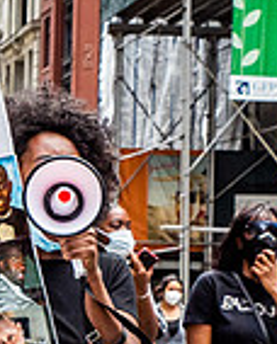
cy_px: 314
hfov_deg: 7.5
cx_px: -96
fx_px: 2076
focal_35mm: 203
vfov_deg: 9.5
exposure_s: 1/800
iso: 400
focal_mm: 23
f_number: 4.5
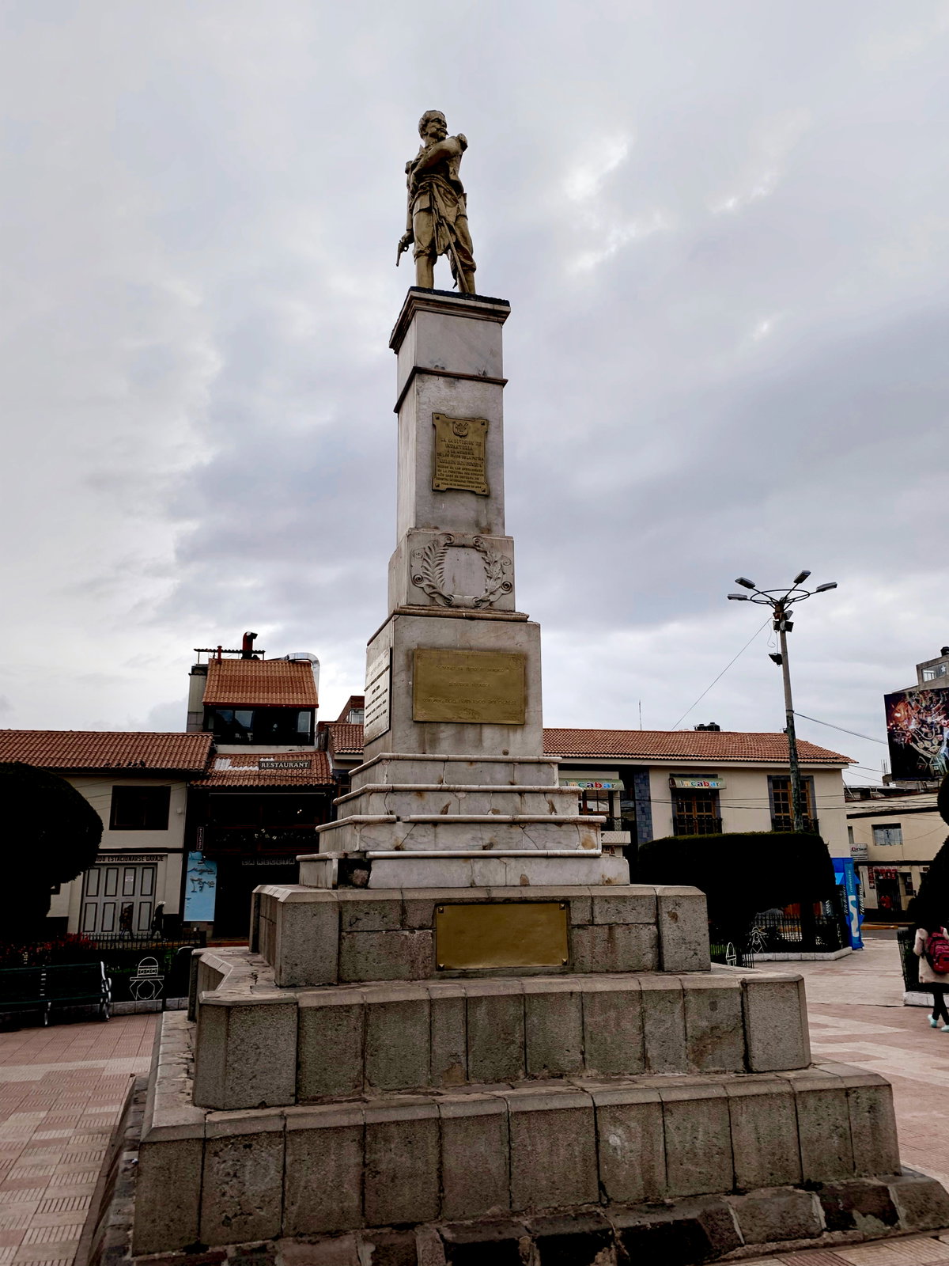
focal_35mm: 26
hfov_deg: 53.1
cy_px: 633
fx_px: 950
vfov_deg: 67.3
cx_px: 474
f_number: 1.8
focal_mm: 4.25
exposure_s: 1/1220
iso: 25
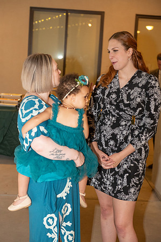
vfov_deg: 33.4
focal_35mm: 60
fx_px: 403
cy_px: 121
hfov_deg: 22.6
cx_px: 80
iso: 3200
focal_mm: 60
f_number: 3.5
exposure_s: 1/100
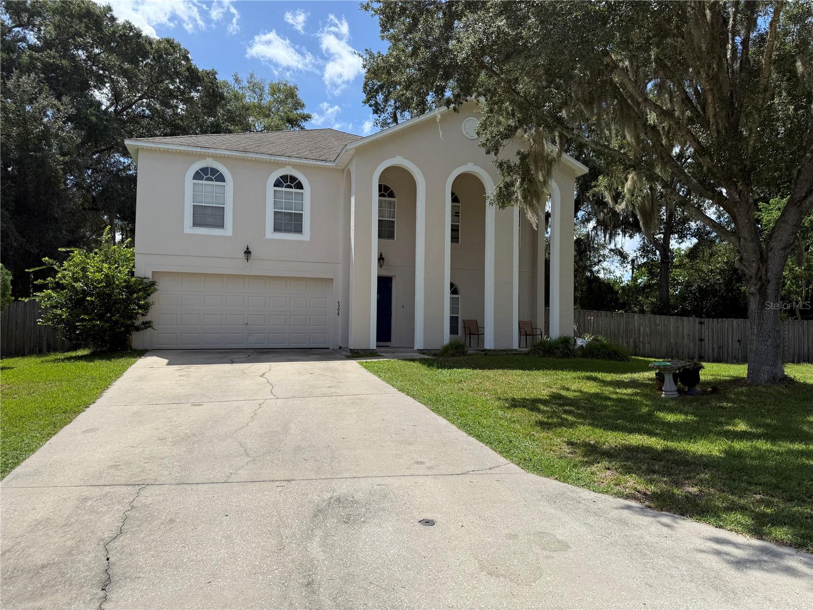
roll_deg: -0.3
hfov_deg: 71.6
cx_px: 406
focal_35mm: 24
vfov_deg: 56.8
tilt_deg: +2.5
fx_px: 564
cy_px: 305
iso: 80
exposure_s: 1/5319
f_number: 1.78
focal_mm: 6.76
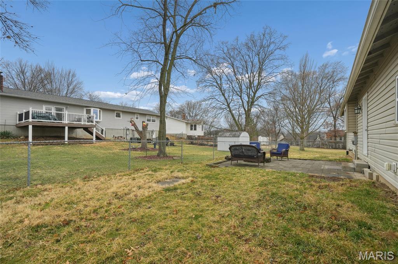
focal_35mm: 15
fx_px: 166
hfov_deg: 100.4
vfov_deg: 77.2
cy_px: 132
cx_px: 199
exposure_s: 1/200
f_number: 8
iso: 400
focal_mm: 15
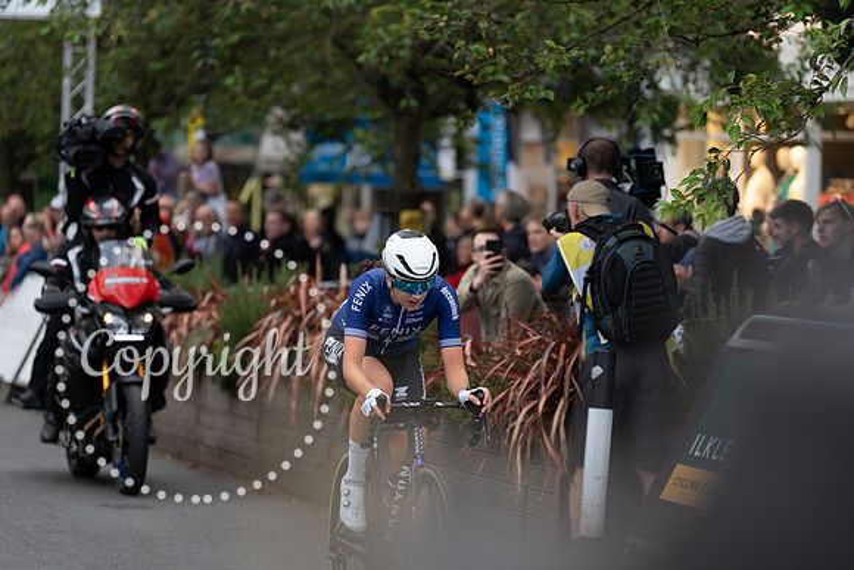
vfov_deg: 9.3
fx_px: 3488
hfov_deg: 14.0
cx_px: 427
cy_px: 285
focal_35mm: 147
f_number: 2.8
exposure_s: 1/800
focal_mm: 147
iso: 800
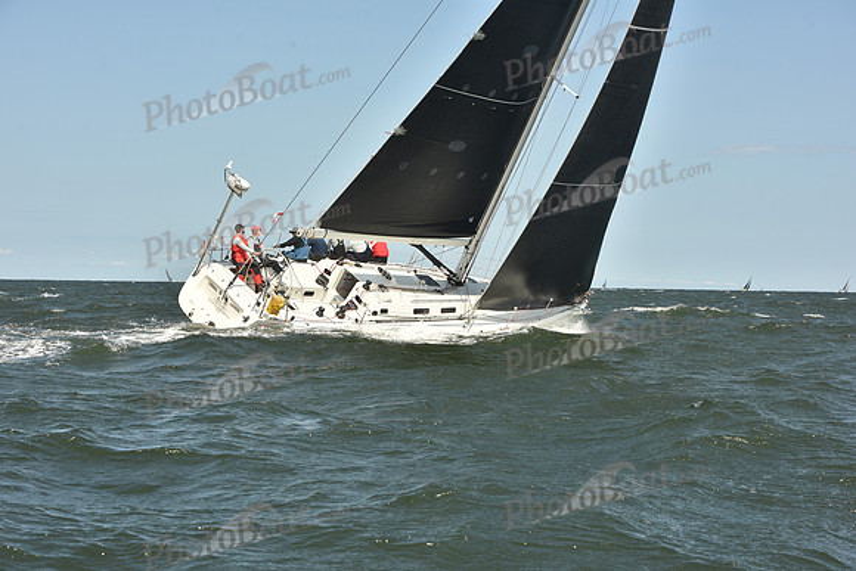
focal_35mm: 82
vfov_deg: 16.7
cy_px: 286
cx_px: 428
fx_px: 1950
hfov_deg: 24.8
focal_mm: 82
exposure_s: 1/800
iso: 250
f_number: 9
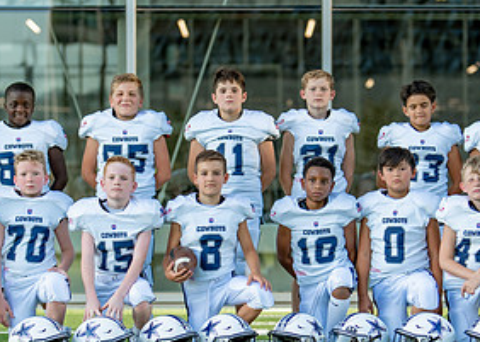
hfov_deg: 14.9
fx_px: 1839
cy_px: 241
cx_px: 284
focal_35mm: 135
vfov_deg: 10.6
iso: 100
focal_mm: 50
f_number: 1.2
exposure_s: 1/1600
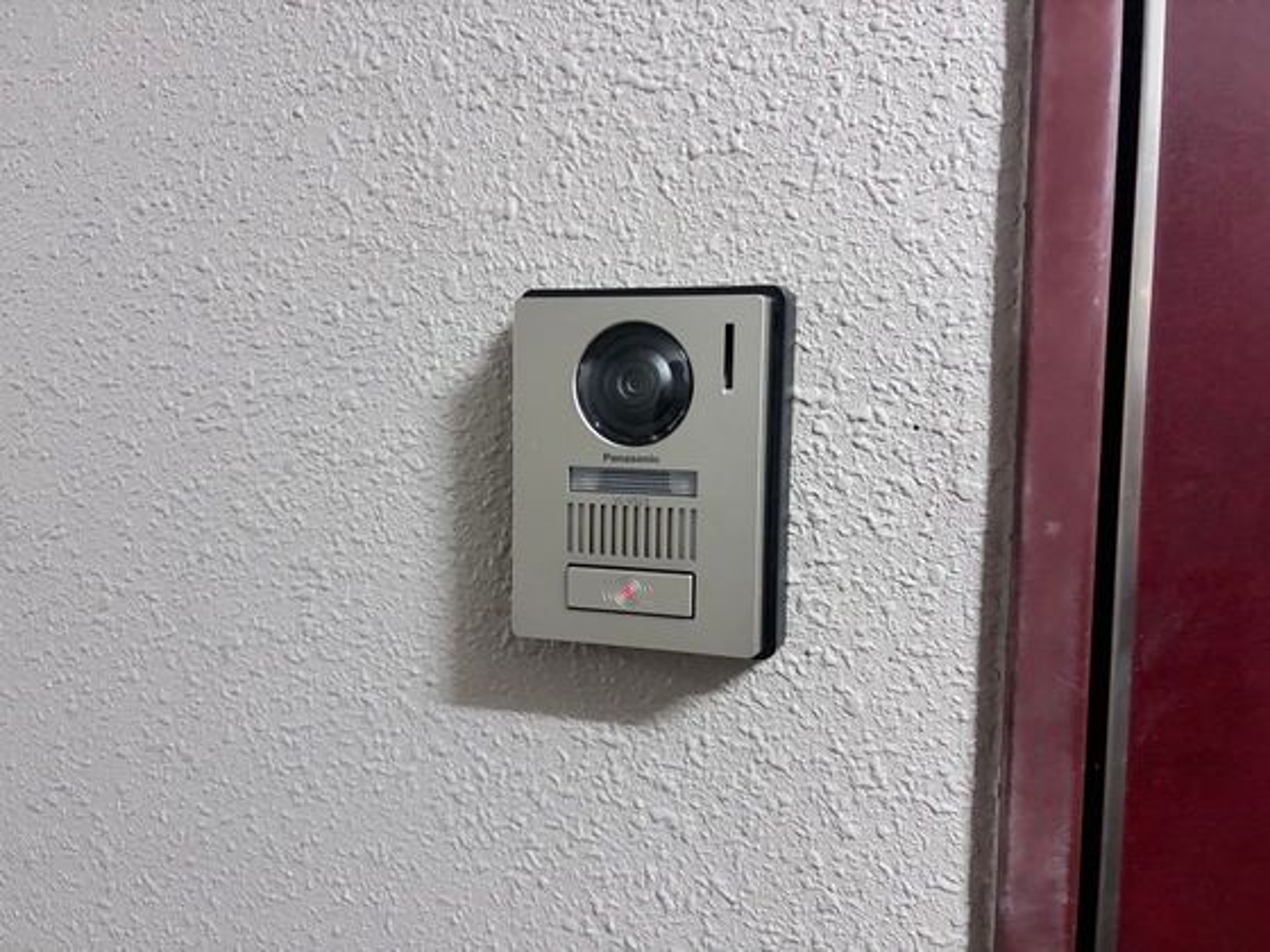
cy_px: 476
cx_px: 635
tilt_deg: -5.3
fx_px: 954
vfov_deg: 53.1
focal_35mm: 26
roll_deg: -0.2
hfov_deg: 67.3
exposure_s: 1/30
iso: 640
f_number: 1.6
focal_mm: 5.96
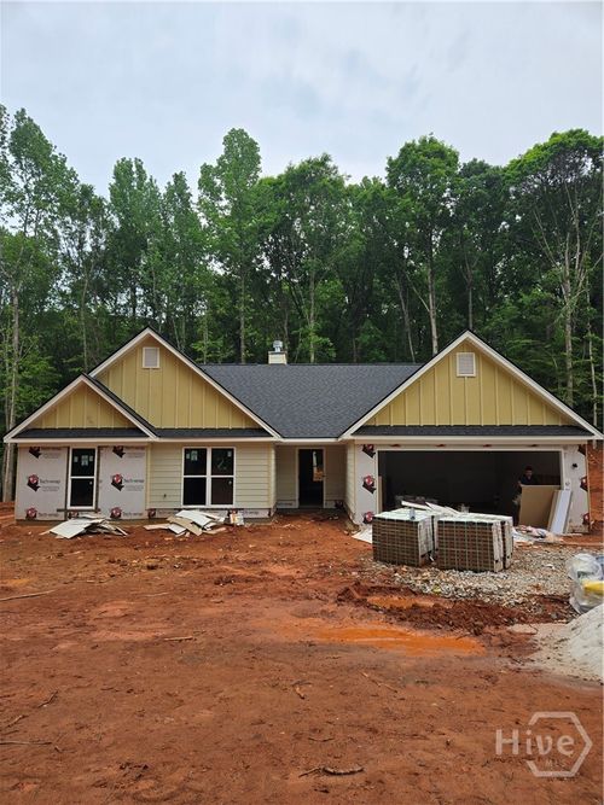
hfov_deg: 58.9
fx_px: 535
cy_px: 402
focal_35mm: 23
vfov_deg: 73.9
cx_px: 302
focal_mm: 5.4
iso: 25
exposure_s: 1/709
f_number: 1.8
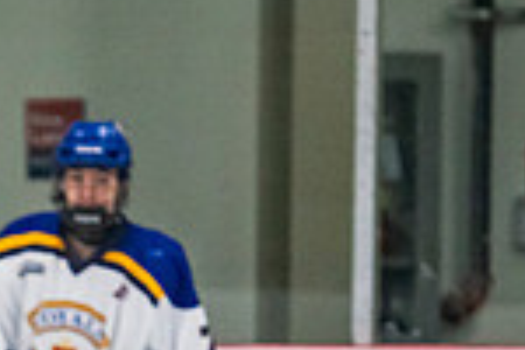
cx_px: -209
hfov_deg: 3.1
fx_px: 9726
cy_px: 608
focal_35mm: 667
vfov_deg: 2.1
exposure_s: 1/640
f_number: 3.2
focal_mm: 122
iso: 2000
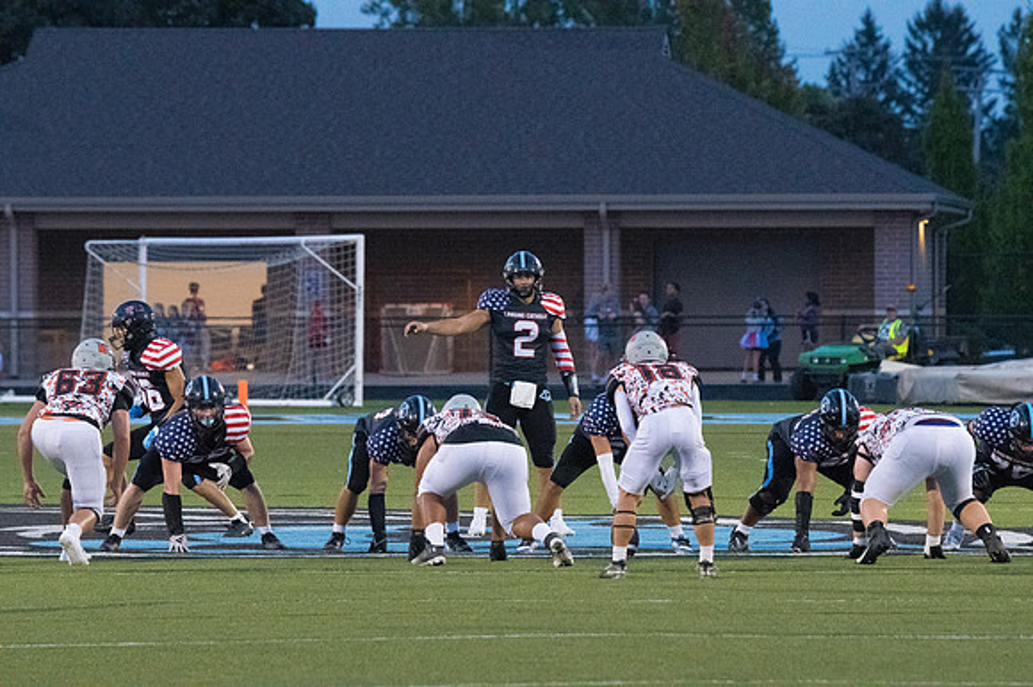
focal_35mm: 300
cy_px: 344
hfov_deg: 6.9
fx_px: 8603
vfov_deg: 4.6
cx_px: 516
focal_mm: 200
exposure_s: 1/1250
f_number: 5
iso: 8000
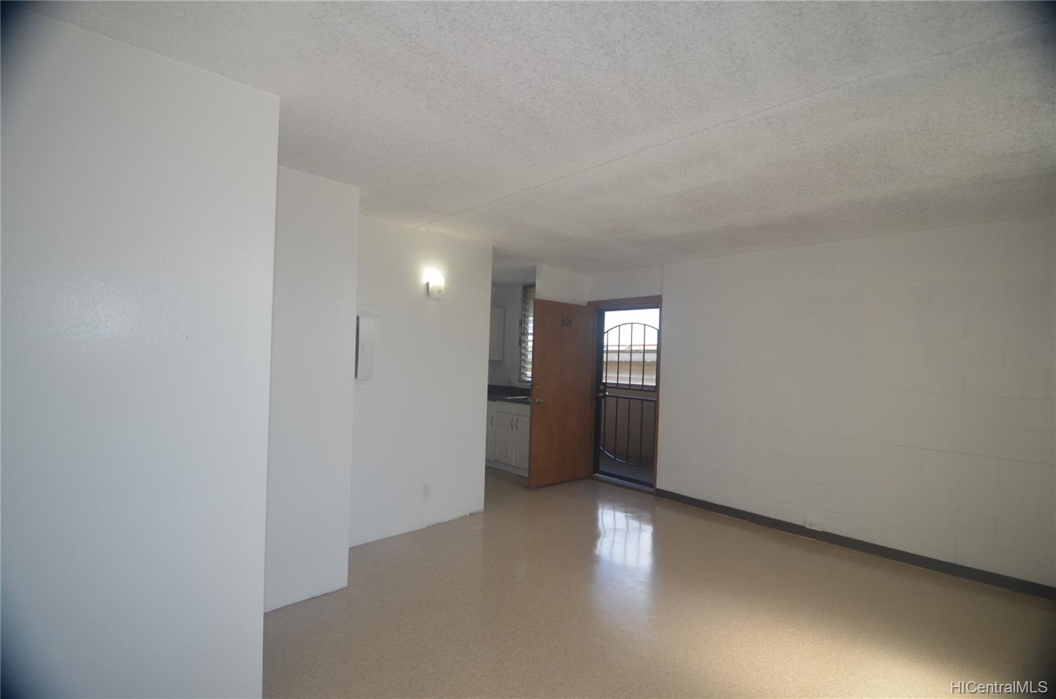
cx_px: 528
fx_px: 439
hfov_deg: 100.5
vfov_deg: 77.0
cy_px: 350
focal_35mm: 15
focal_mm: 10
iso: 320
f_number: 4
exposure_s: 1/60
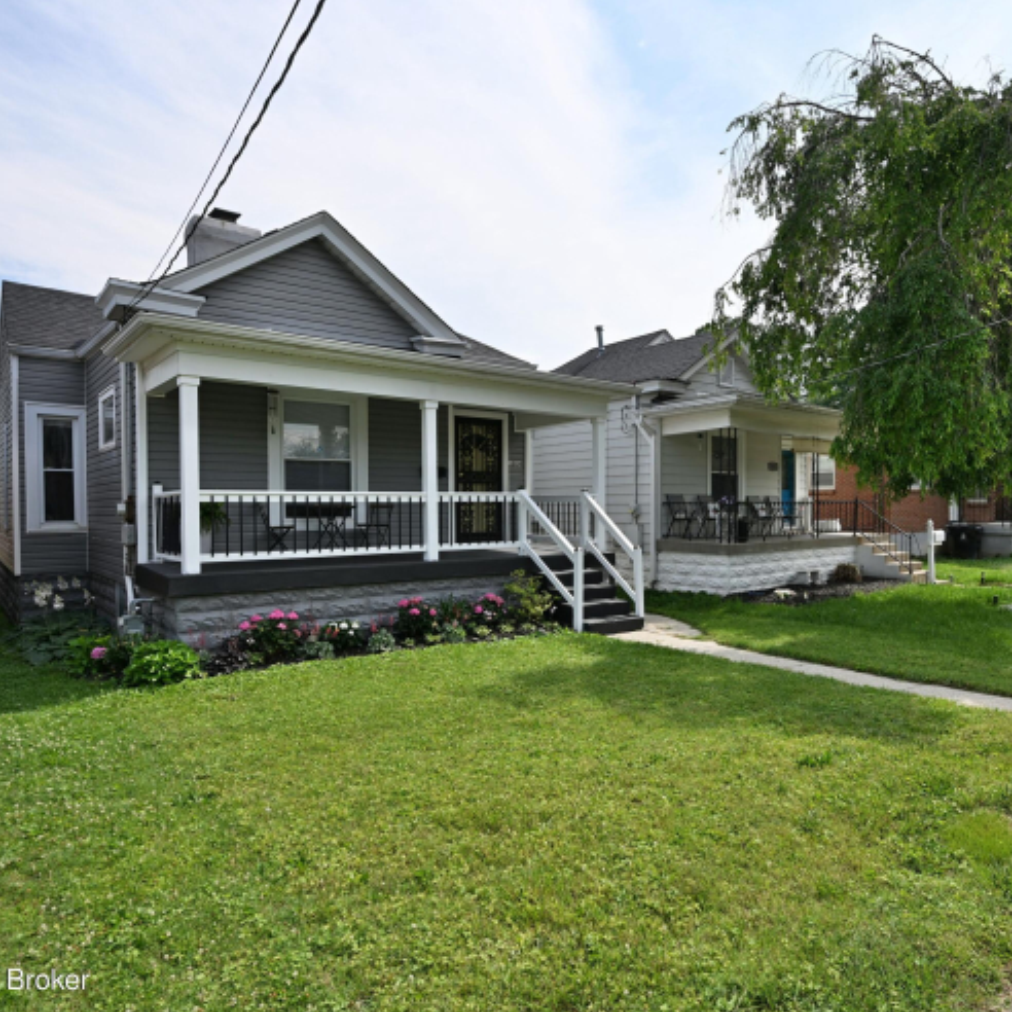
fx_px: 749
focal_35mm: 23
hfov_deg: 67.6
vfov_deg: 68.1
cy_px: 512
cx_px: 589
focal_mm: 17.5
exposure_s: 1/1000
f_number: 5.6
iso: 250
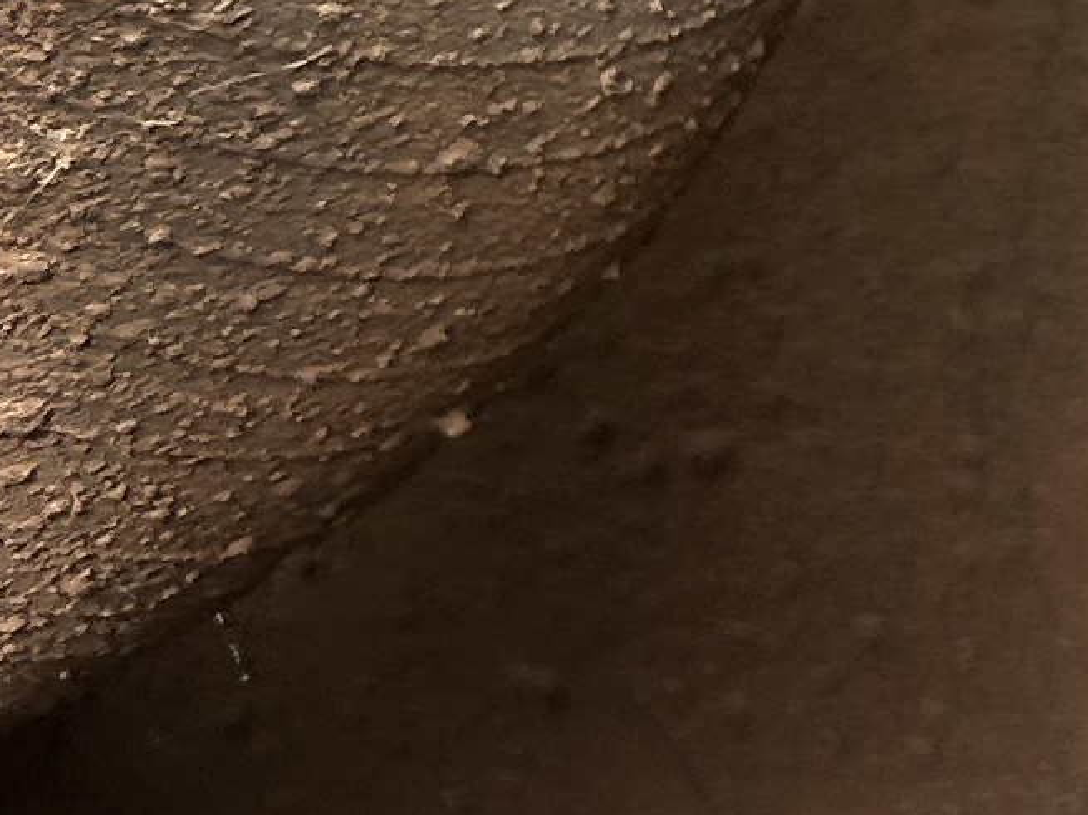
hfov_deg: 9.6
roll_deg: -3.3
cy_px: -880
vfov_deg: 8.7
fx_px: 5028
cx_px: 3256
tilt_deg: -24.5
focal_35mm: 160
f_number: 1.5
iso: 50
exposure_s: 1/326
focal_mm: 5.7
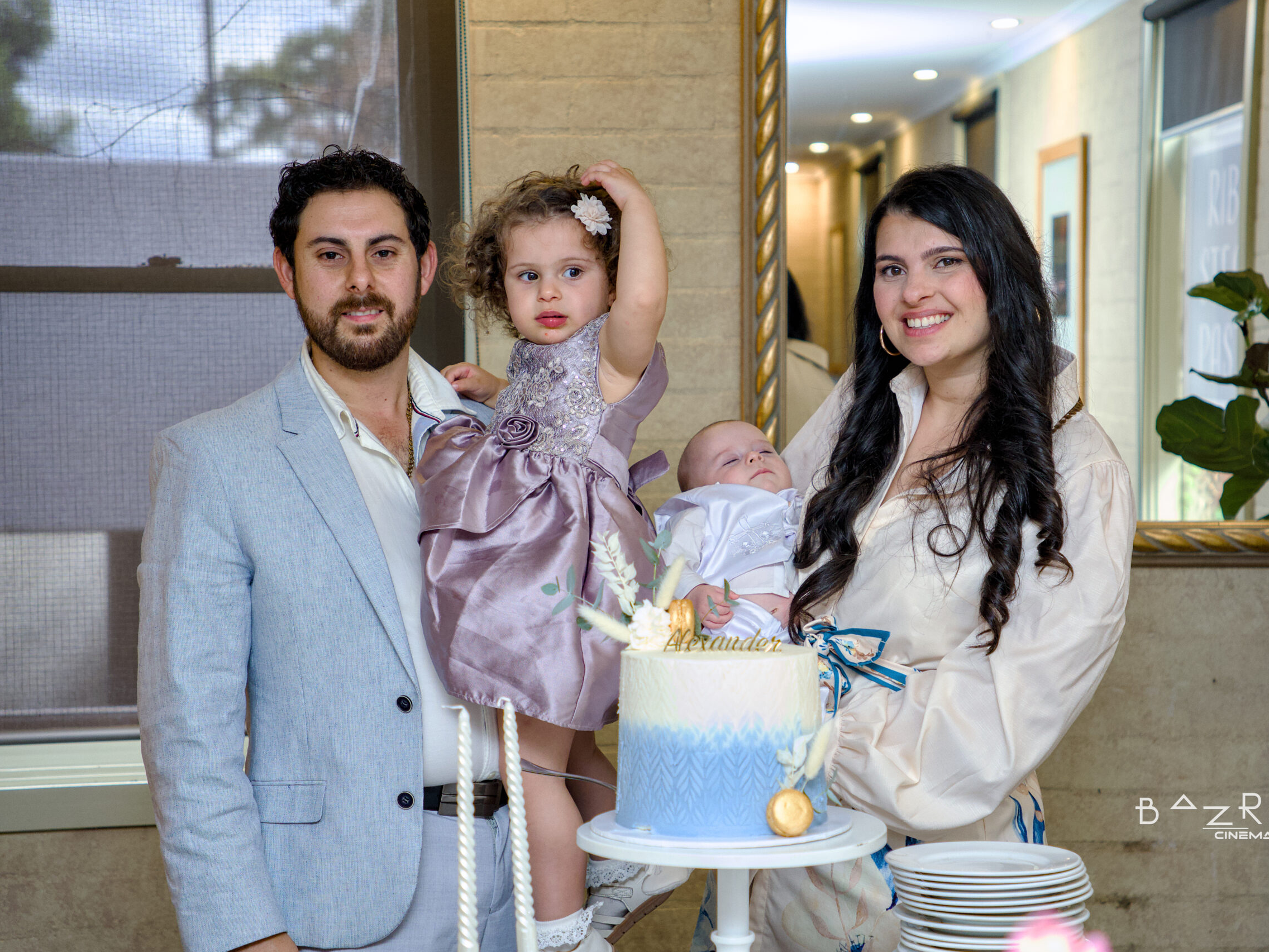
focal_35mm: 66
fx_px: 2413
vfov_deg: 22.3
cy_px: 476
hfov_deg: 29.5
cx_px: 696
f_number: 2.8
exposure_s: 1/160
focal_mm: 40.5
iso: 800
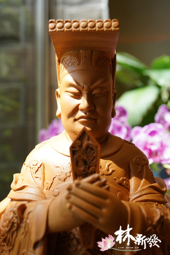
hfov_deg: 37.9
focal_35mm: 35
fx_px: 248
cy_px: 128
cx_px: 85
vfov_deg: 54.4
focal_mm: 35
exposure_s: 1/640
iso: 640
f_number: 5
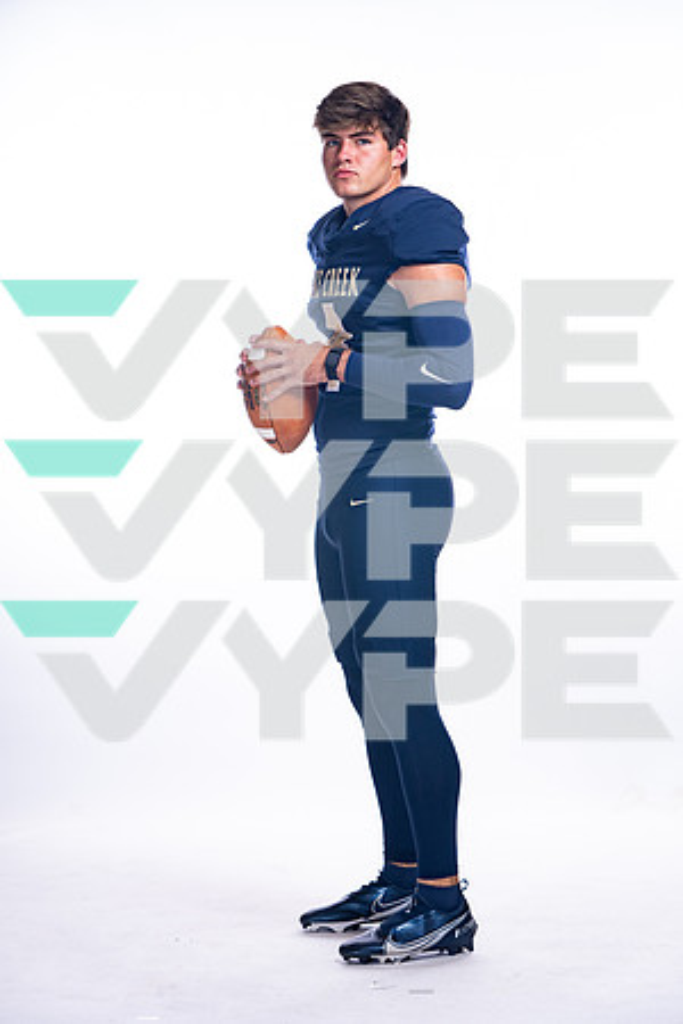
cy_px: 512
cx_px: 342
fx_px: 2789
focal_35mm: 98
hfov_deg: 14.0
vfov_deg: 20.8
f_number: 6.3
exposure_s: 1/250
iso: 400
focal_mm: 98
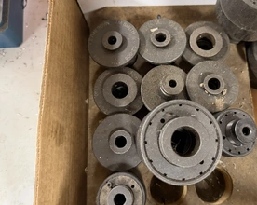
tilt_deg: -75.5
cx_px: 156
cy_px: 92
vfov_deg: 43.2
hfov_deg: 52.5
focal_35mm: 34
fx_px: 258
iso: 800
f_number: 1.78
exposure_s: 1/60
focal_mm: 6.76
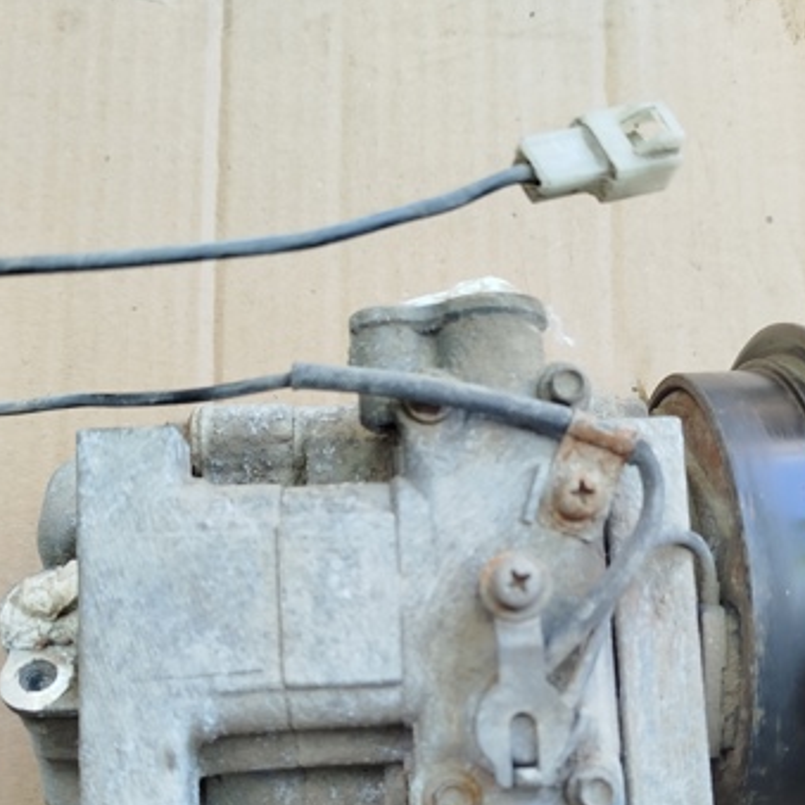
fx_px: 1052
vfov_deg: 41.1
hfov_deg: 41.8
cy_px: 558
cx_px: 456
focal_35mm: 40
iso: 50
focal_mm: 5.31
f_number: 1.7
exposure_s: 1/50
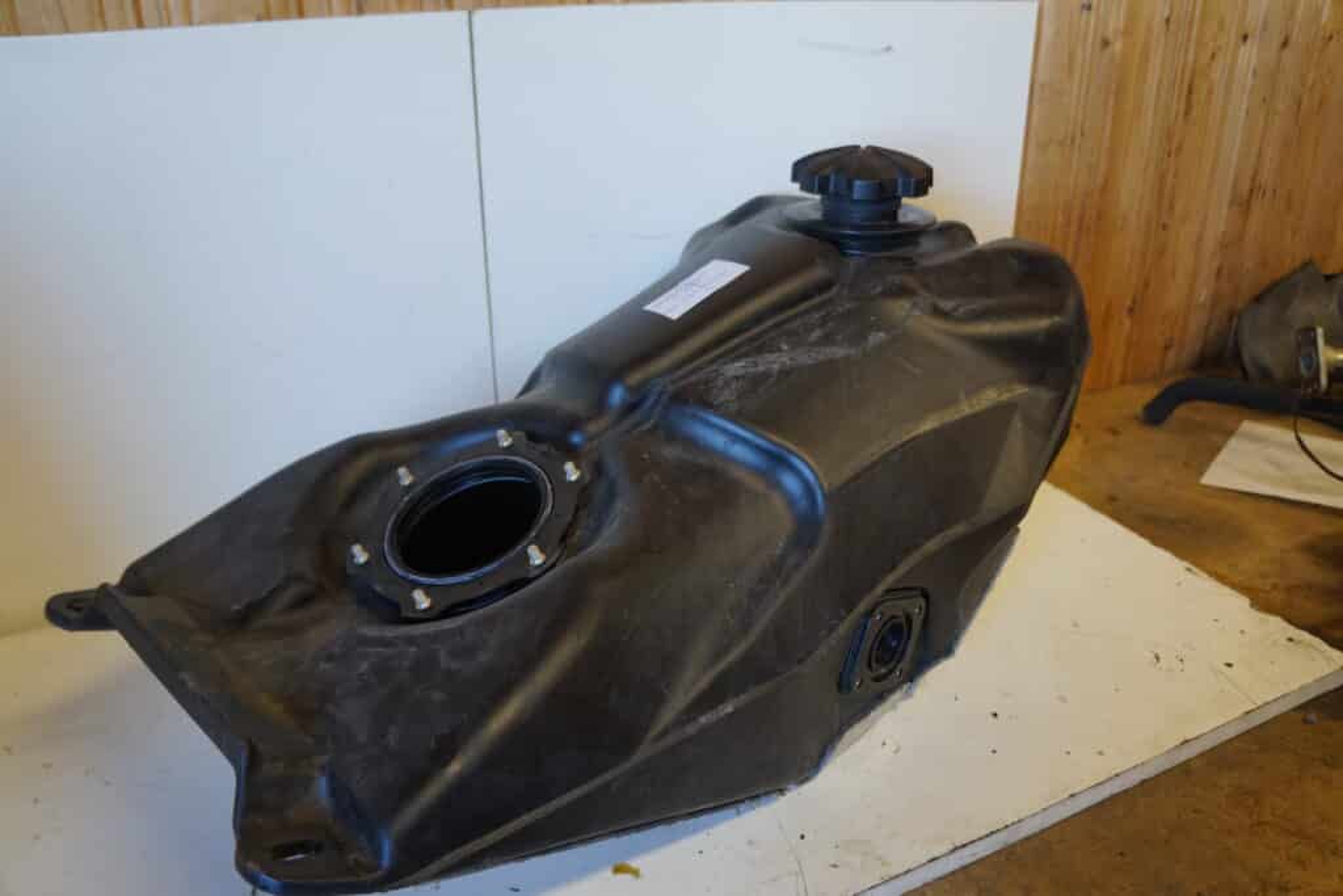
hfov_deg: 67.4
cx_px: 672
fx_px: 1007
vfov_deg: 47.9
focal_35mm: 27
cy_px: 448
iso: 500
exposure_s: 1/60
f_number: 3.5
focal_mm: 18
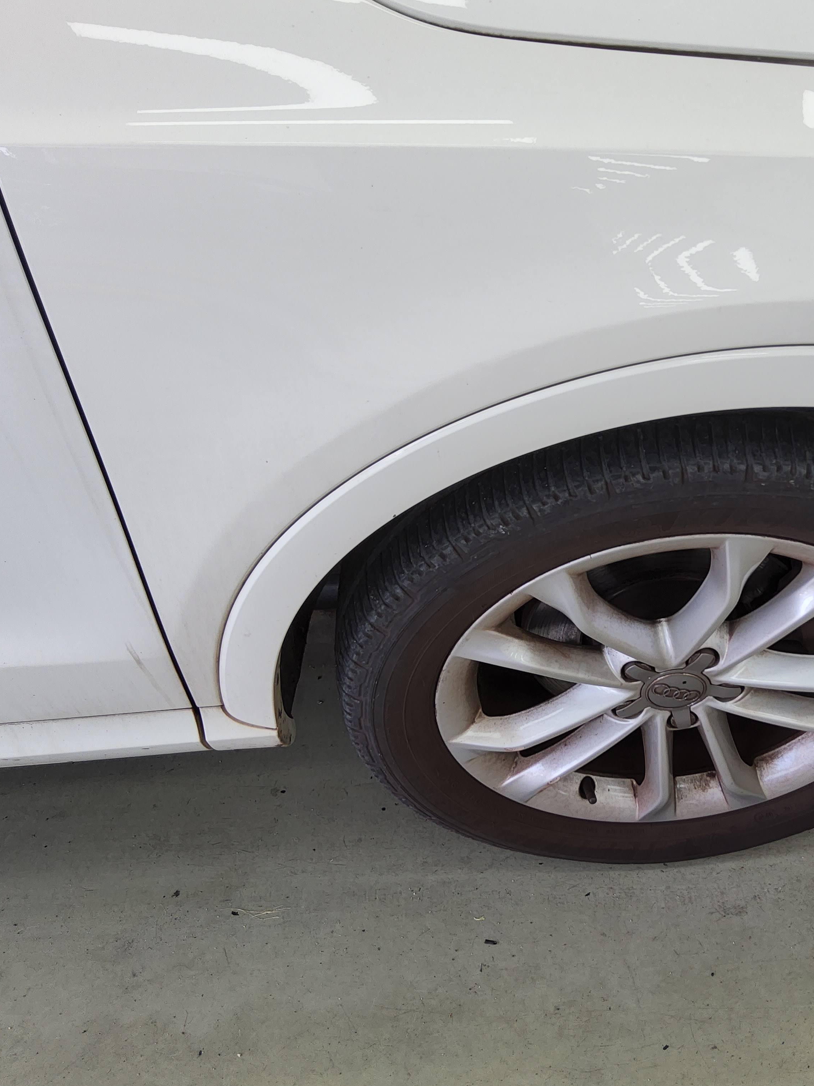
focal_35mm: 34
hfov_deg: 40.9
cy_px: 551
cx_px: 585
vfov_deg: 54.0
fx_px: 1066
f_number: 2
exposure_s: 1/120
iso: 50
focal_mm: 3.08
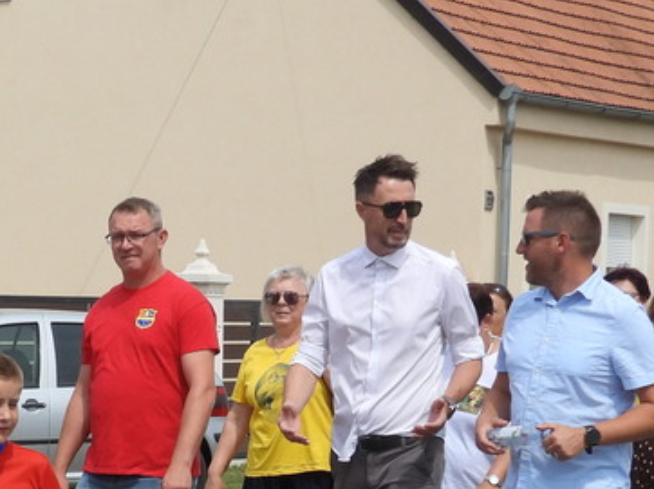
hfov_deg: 14.1
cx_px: -105
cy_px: 534
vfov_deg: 10.8
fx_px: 2568
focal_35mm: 136
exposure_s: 1/1600
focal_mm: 7.4
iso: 100
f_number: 3.2
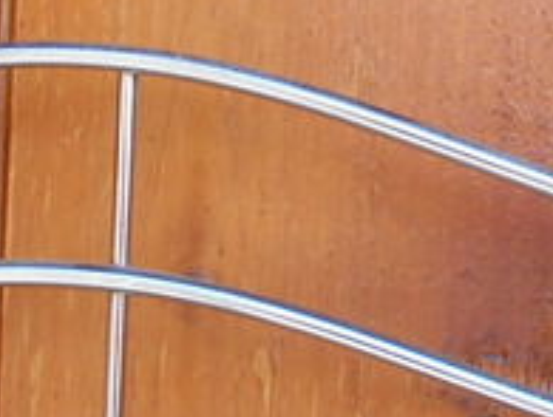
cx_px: 567
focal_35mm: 133
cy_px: 238
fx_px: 2129
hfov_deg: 14.5
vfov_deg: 11.2
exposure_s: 1/60
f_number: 3.2
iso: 80
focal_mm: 4.6
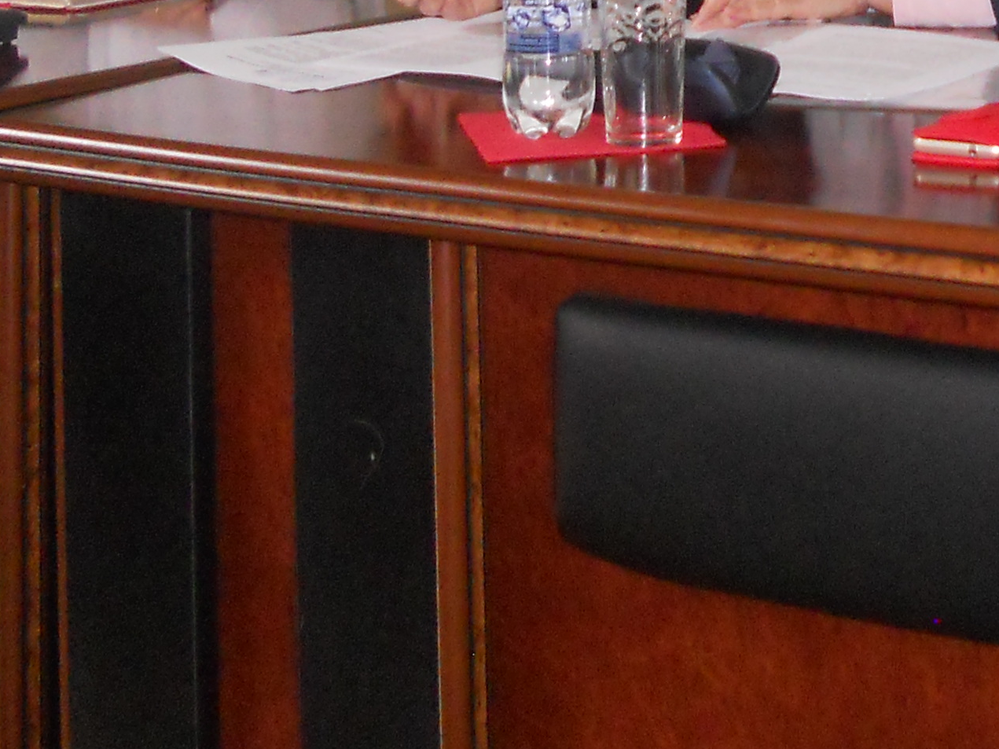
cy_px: -413
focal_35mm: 85
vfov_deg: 15.8
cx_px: 863
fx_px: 2453
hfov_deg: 22.6
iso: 320
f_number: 3.2
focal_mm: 4.9
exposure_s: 1/25
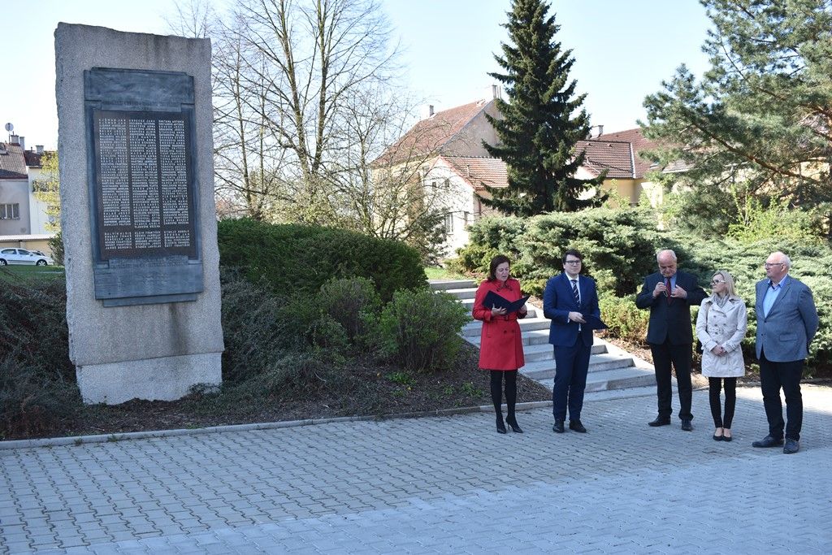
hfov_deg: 53.1
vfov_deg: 36.9
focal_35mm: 36
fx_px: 832
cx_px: 416
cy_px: 278
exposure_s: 1/125
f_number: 5.6
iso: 100
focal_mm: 24
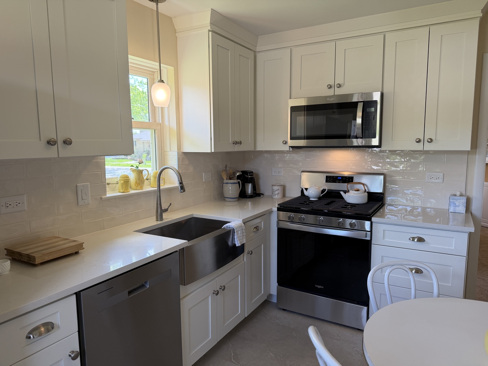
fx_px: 338
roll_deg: +0.6
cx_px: 244
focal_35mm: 24
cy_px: 183
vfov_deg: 56.8
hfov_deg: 71.6
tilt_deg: -6.8
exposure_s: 1/156
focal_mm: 6.76
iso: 125
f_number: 1.78
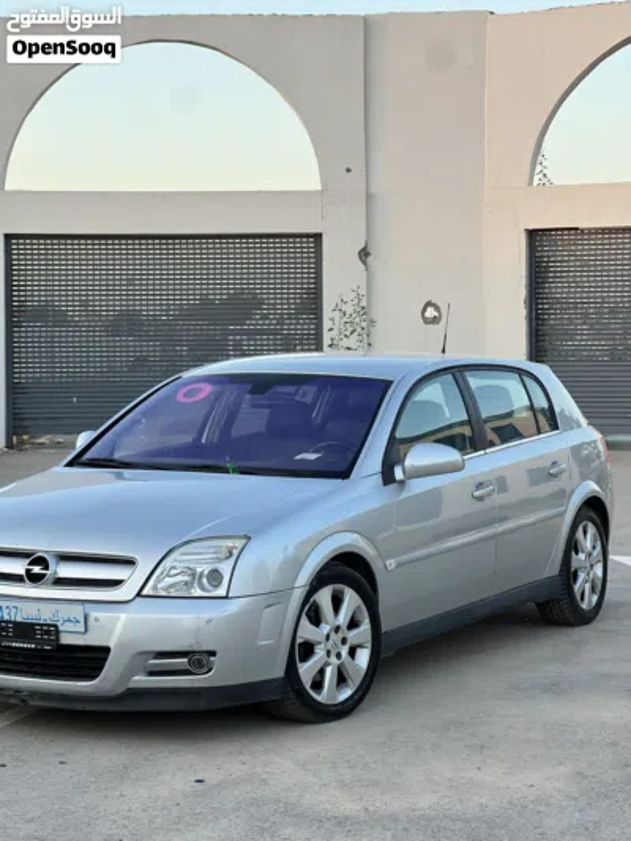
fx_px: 1871
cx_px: 316
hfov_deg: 19.1
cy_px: 420
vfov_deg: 25.3
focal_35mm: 77
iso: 125
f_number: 2.8
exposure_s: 1/121
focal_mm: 9
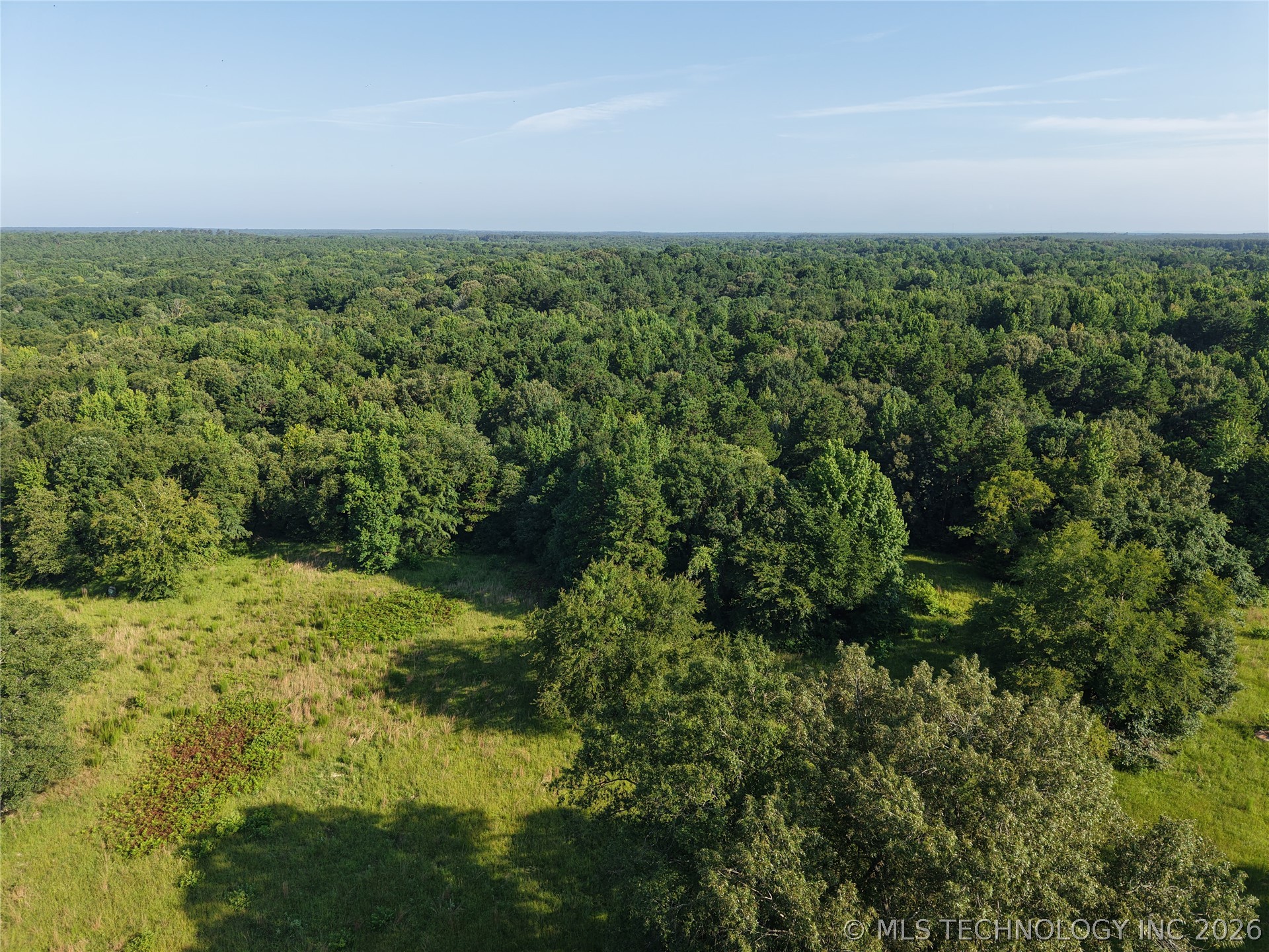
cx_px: 634
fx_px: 880
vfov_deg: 56.8
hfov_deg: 71.6
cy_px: 476
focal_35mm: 24
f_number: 1.8
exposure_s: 1/2500
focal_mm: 8.67
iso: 180
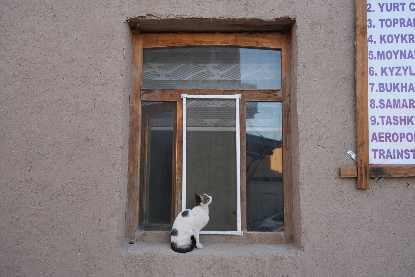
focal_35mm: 38
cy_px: 138
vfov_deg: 35.1
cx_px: 208
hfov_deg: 50.7
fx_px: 438
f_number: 4
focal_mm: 38
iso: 200
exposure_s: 1/160
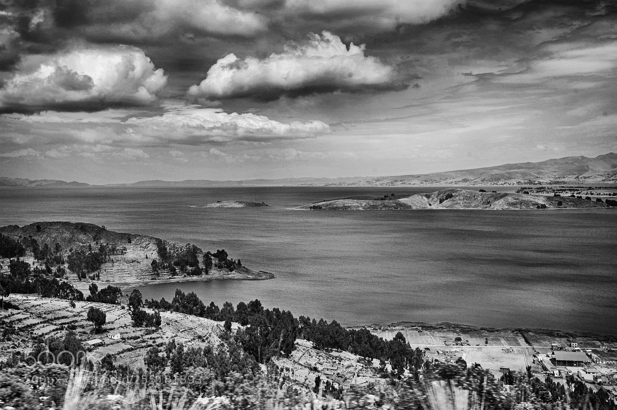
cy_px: 205
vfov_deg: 31.9
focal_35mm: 42
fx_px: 719
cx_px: 308
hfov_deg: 46.4
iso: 250
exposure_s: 1/800
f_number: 9
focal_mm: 42
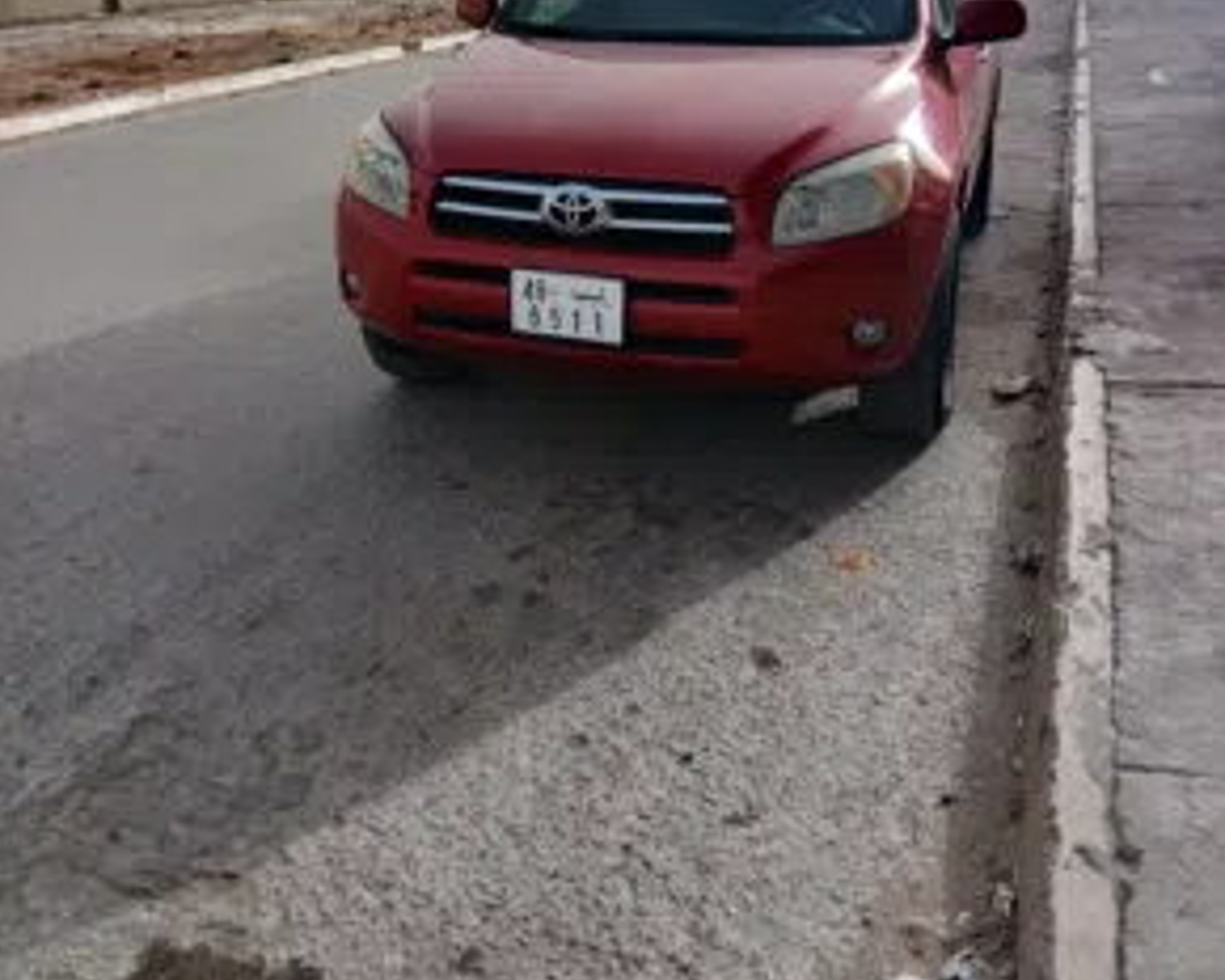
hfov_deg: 51.5
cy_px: 270
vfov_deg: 41.2
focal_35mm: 35
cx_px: 596
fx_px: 1269
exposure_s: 1/496
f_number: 1.8
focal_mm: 3.98
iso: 20
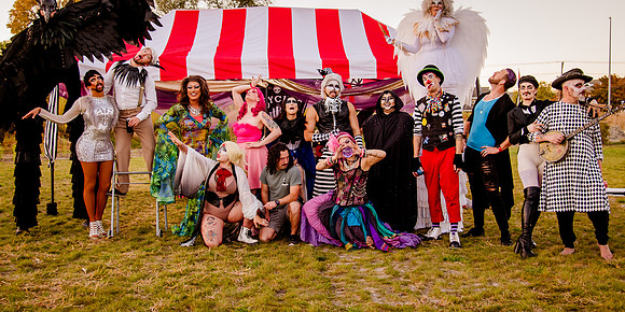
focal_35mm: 42
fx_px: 686
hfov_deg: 49.0
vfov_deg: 25.7
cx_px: 303
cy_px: 141
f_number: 4
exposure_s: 1/160
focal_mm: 31
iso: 400
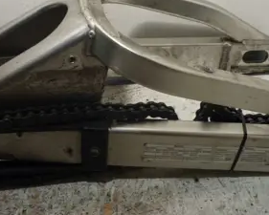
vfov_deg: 27.5
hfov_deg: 34.1
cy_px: 77
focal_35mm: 55
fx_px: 438
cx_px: 116
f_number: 2.8
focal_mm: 5.5
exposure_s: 1/30
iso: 80
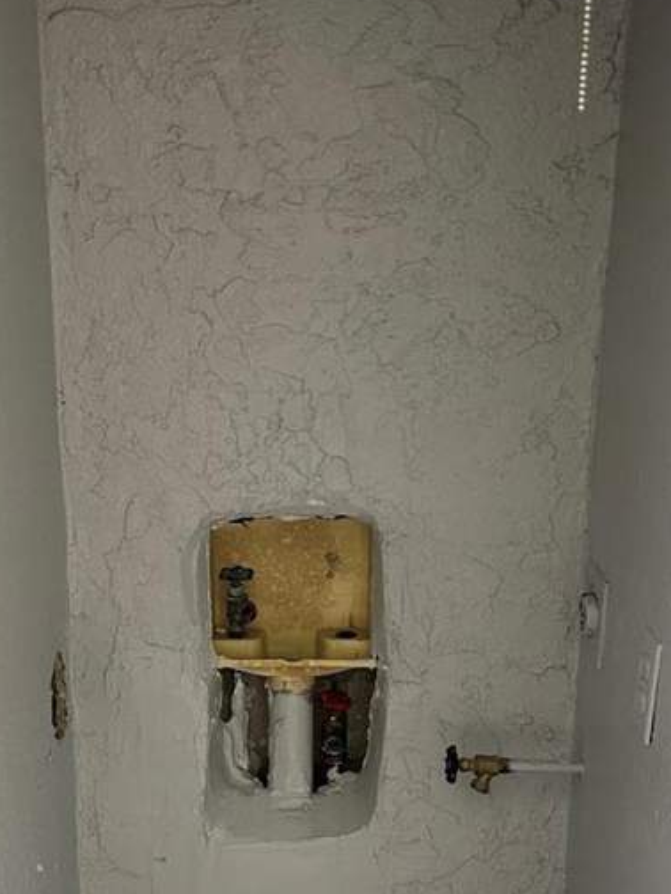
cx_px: 350
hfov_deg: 26.6
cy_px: 635
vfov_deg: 34.4
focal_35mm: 55
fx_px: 1422
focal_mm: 5.7
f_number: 1.5
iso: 125
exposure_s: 1/121
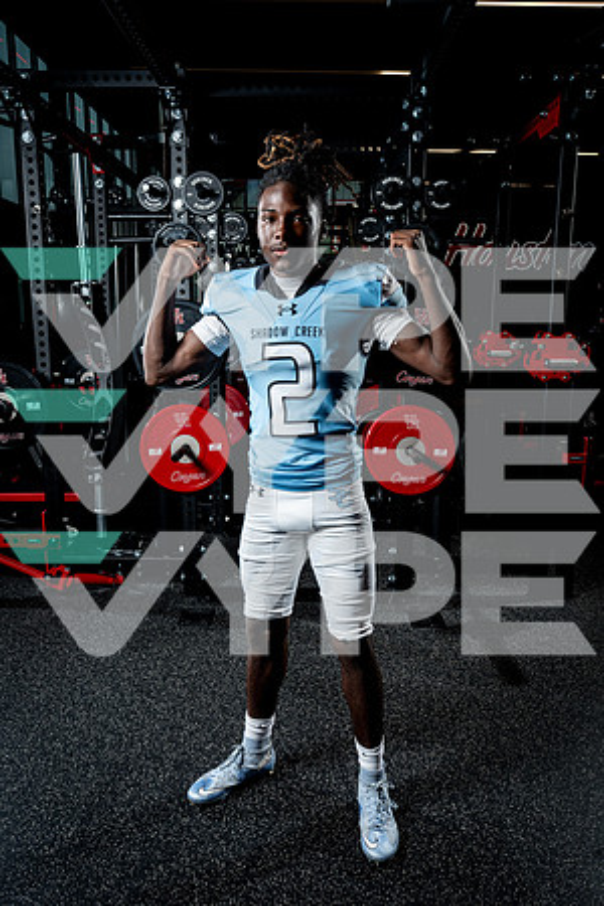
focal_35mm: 28
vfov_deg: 65.5
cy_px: 453
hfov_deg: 46.4
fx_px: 705
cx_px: 302
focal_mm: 28
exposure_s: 1/250
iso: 640
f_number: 9
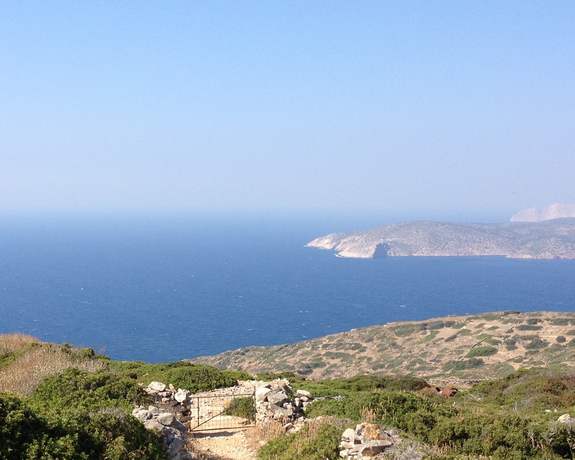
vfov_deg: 22.8
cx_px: 234
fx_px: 1140
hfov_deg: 28.2
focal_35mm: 67
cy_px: 254
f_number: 2.4
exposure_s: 1/1416
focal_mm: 4.28
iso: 50
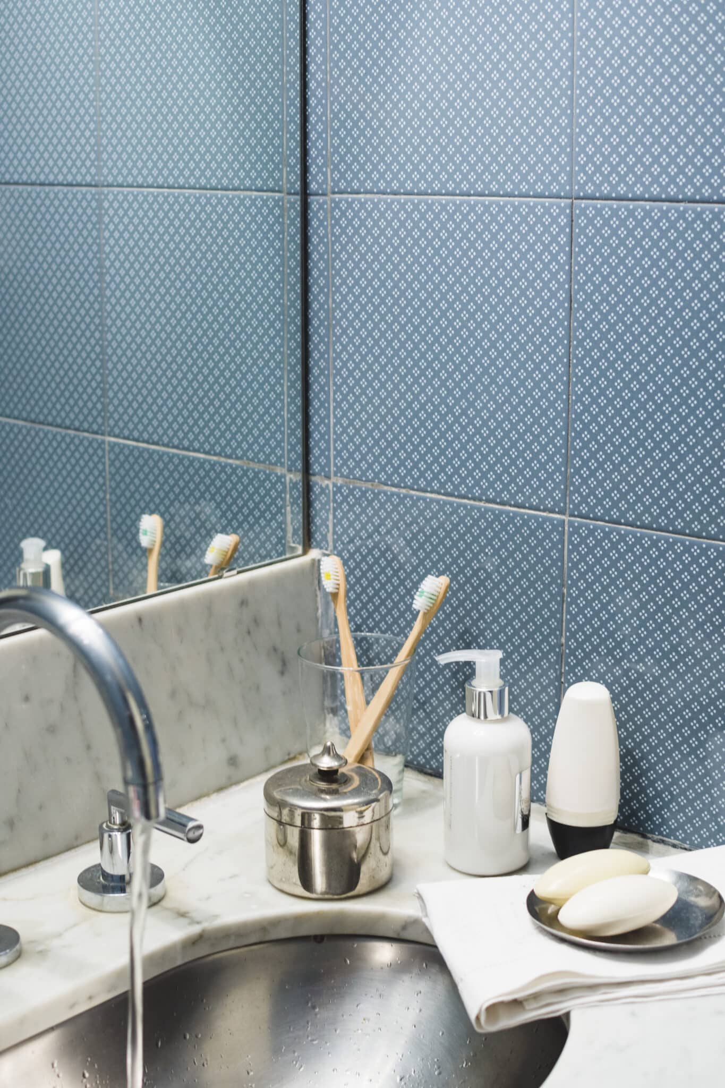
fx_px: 1586
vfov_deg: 37.9
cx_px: 362
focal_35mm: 52
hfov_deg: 25.7
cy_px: 544
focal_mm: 35
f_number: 3.2
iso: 500
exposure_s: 1/40
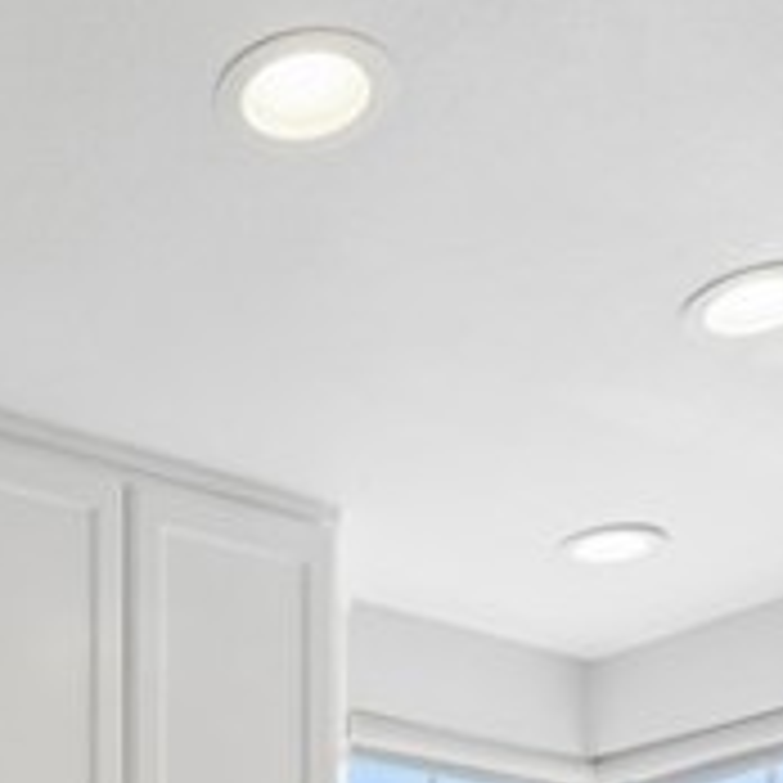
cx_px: 63
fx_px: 1535
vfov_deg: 22.8
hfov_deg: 27.5
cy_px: 1199
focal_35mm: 60
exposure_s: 1/40
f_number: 8
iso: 100
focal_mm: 12
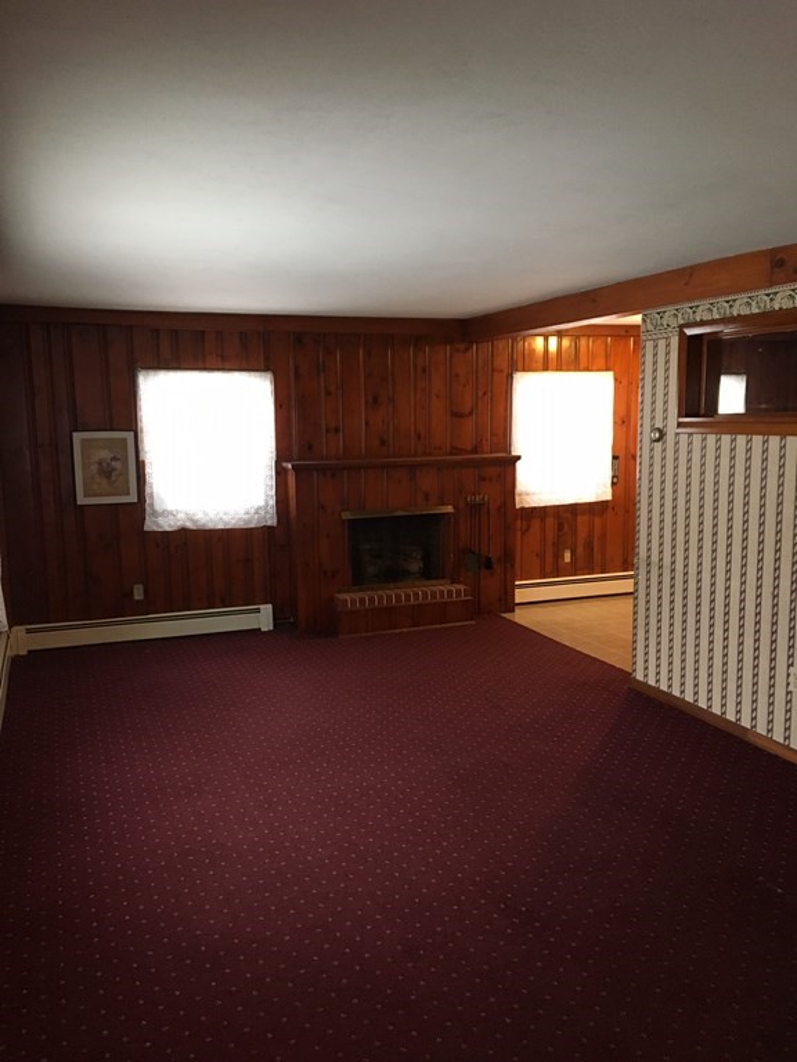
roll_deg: +1.1
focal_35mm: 29
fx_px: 890
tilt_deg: -7.0
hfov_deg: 48.2
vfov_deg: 61.7
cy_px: 531
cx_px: 398
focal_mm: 4.15
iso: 200
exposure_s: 1/30
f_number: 2.2
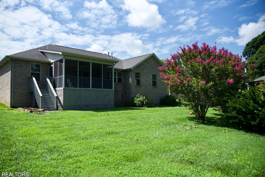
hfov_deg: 71.5
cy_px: 91
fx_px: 184
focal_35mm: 25
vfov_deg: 51.3
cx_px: 127
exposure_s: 1/2500
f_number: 4
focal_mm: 24
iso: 250
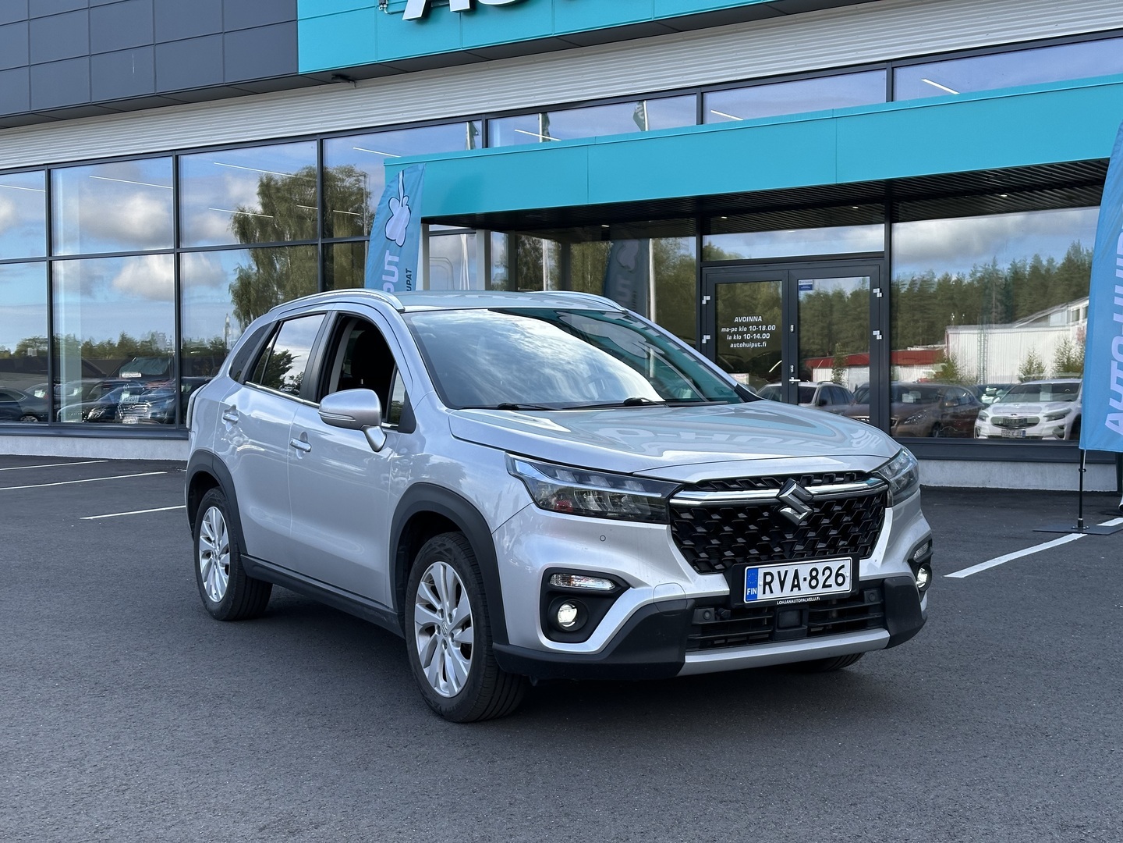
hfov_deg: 39.7
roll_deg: -0.1
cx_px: 562
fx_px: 1557
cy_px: 422
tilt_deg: -0.7
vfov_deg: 30.3
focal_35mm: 48
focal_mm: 6.86
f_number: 1.78
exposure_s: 1/1227
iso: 64
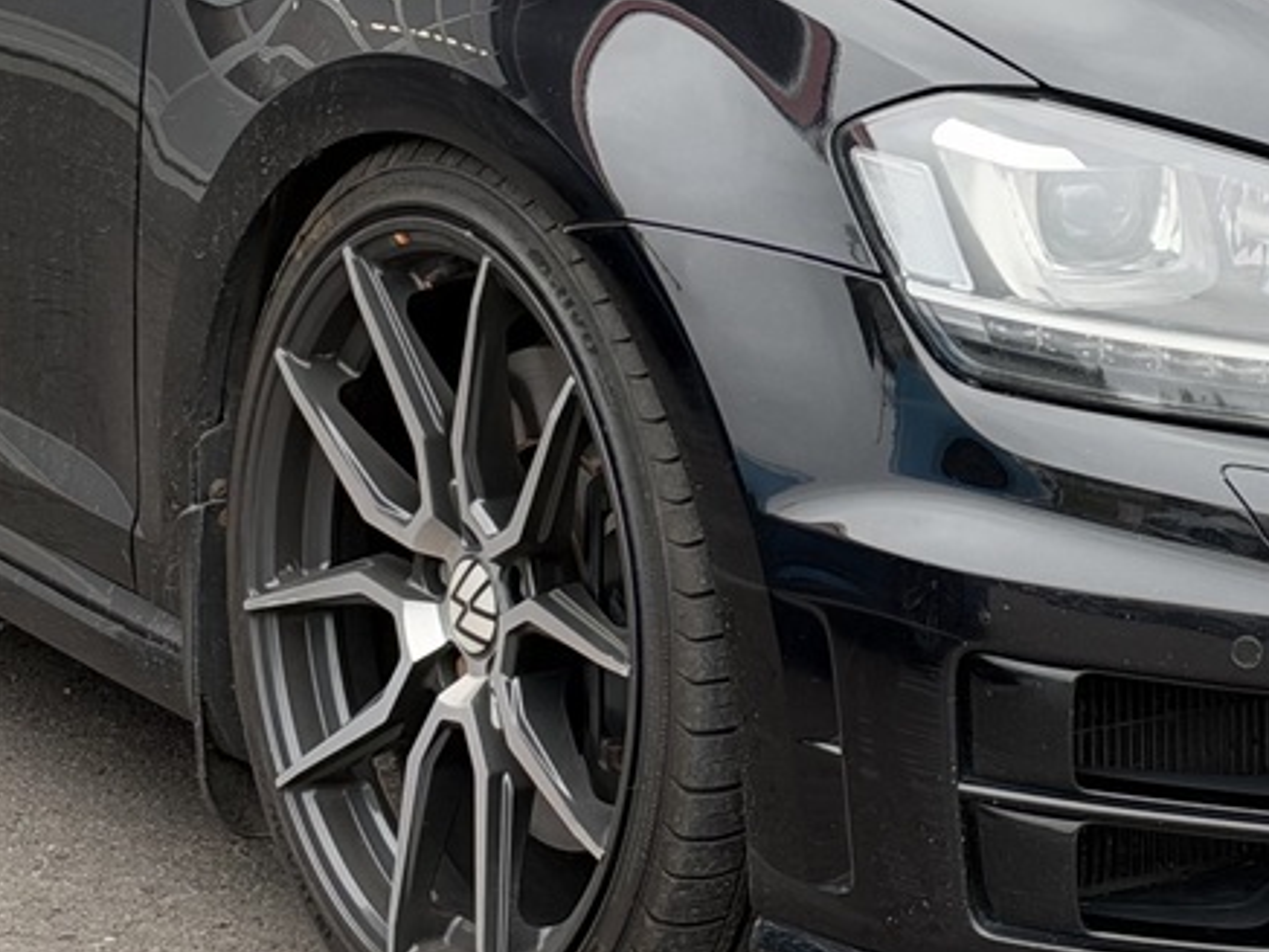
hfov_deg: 12.4
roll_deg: +0.3
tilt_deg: -7.6
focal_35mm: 158
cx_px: 1040
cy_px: 160
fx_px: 5794
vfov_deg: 9.4
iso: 50
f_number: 1.8
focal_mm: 6.93
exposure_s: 1/121
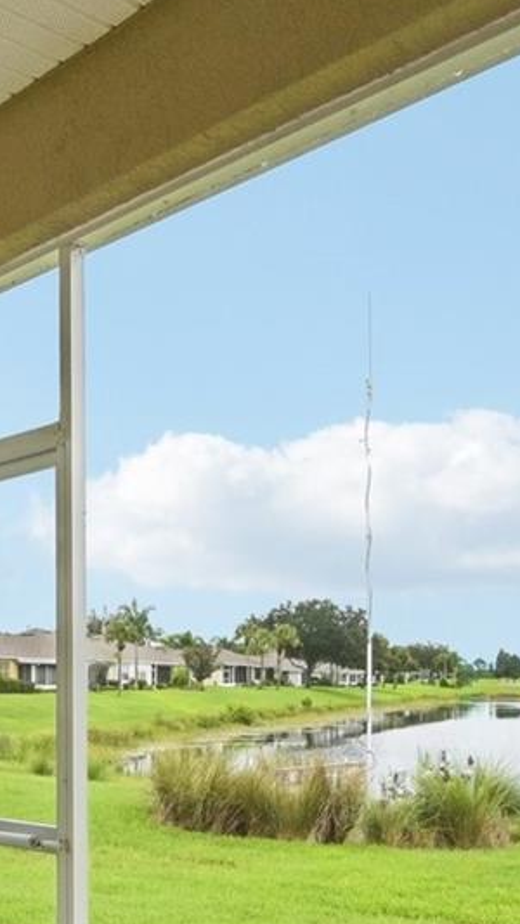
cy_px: 674
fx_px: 1078
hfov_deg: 26.8
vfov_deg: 45.1
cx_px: 137
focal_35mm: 44
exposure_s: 1/800
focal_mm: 14
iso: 400
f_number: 8
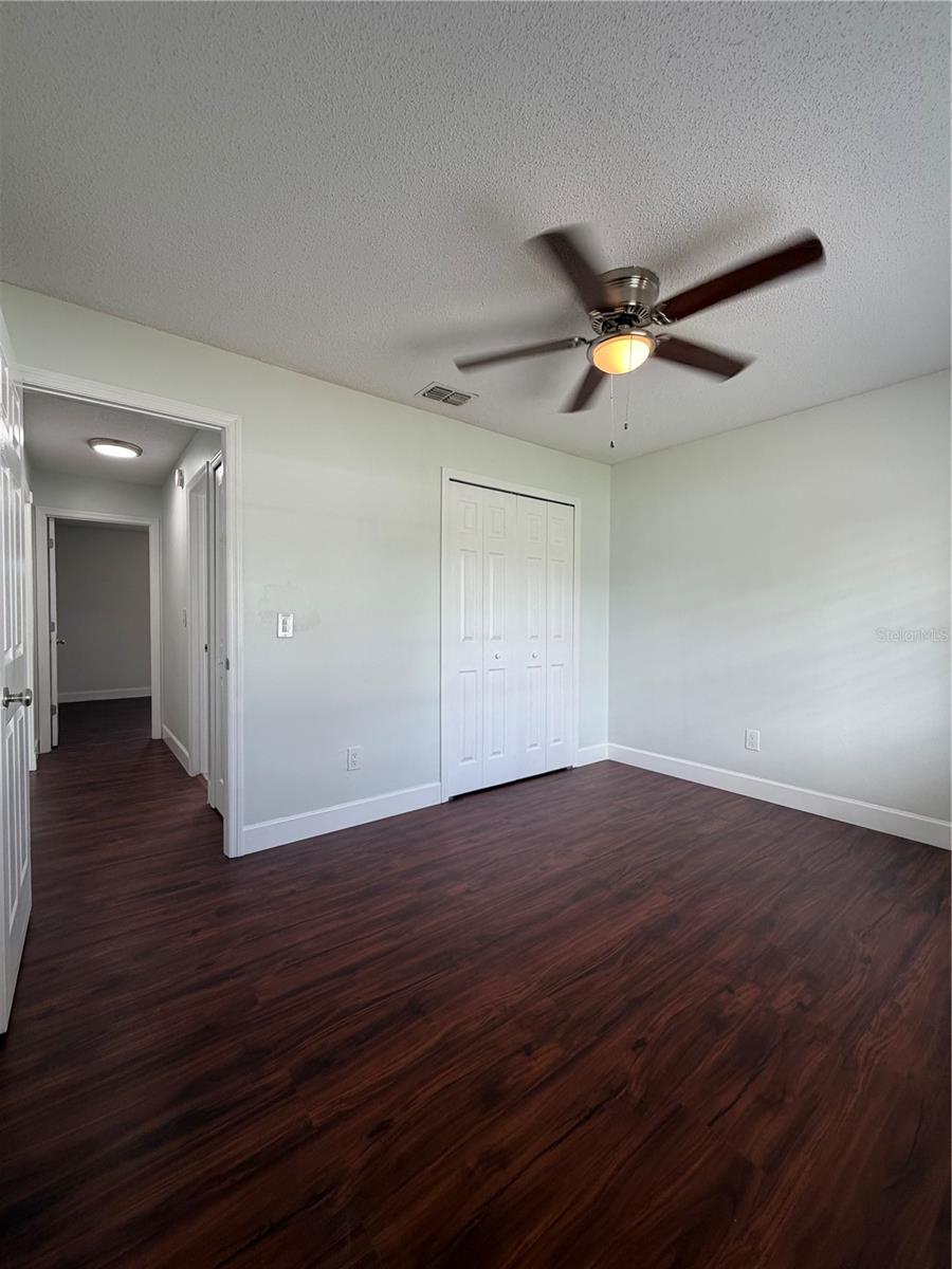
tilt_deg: -0.8
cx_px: 476
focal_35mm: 14
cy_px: 634
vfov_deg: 102.1
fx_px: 513
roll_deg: -0.5
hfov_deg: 85.7
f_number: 2.2
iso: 125
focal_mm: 2.22
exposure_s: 1/120
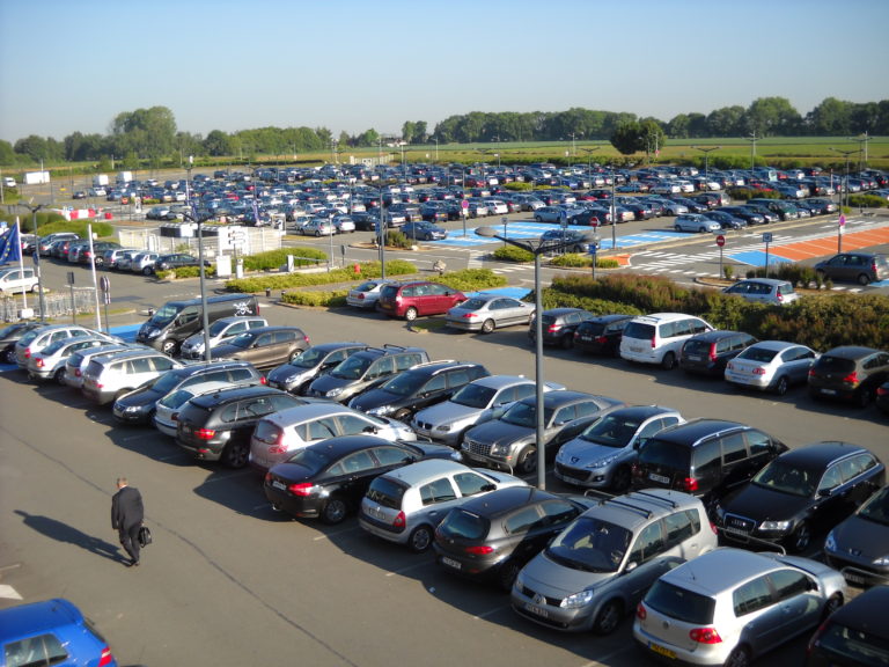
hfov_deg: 45.8
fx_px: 1053
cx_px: 444
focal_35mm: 41
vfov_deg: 35.1
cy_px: 334
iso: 64
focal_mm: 6.72
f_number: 5.5
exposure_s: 1/154
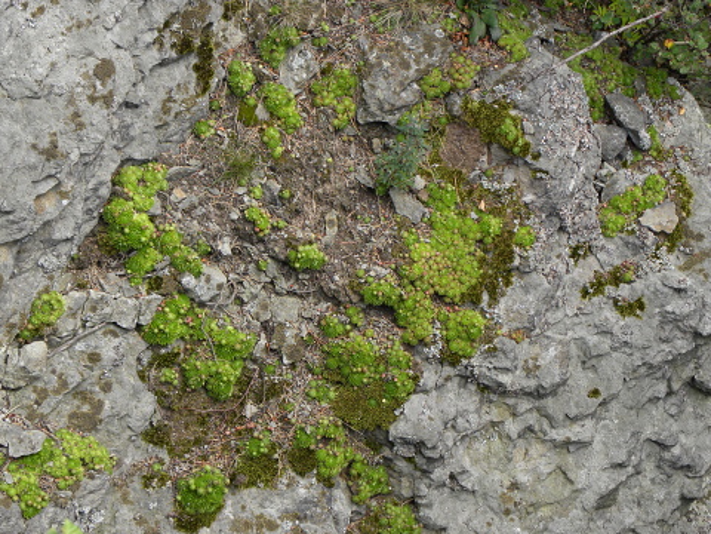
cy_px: 267
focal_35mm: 129
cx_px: 356
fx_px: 2650
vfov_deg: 11.5
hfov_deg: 15.3
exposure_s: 1/79.6
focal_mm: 23
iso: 64
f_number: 4.5
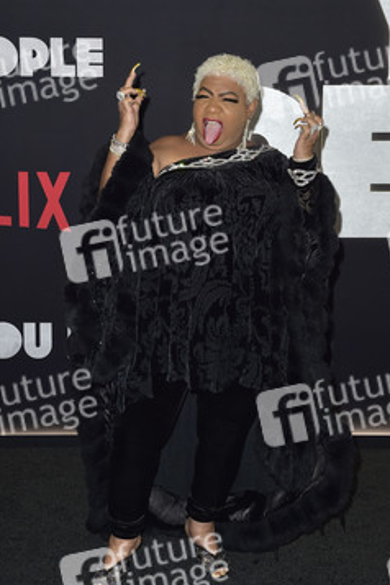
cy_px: 326
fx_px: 910
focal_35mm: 56
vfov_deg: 35.6
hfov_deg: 24.2
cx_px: 193
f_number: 6.3
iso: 500
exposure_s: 1/250
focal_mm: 50
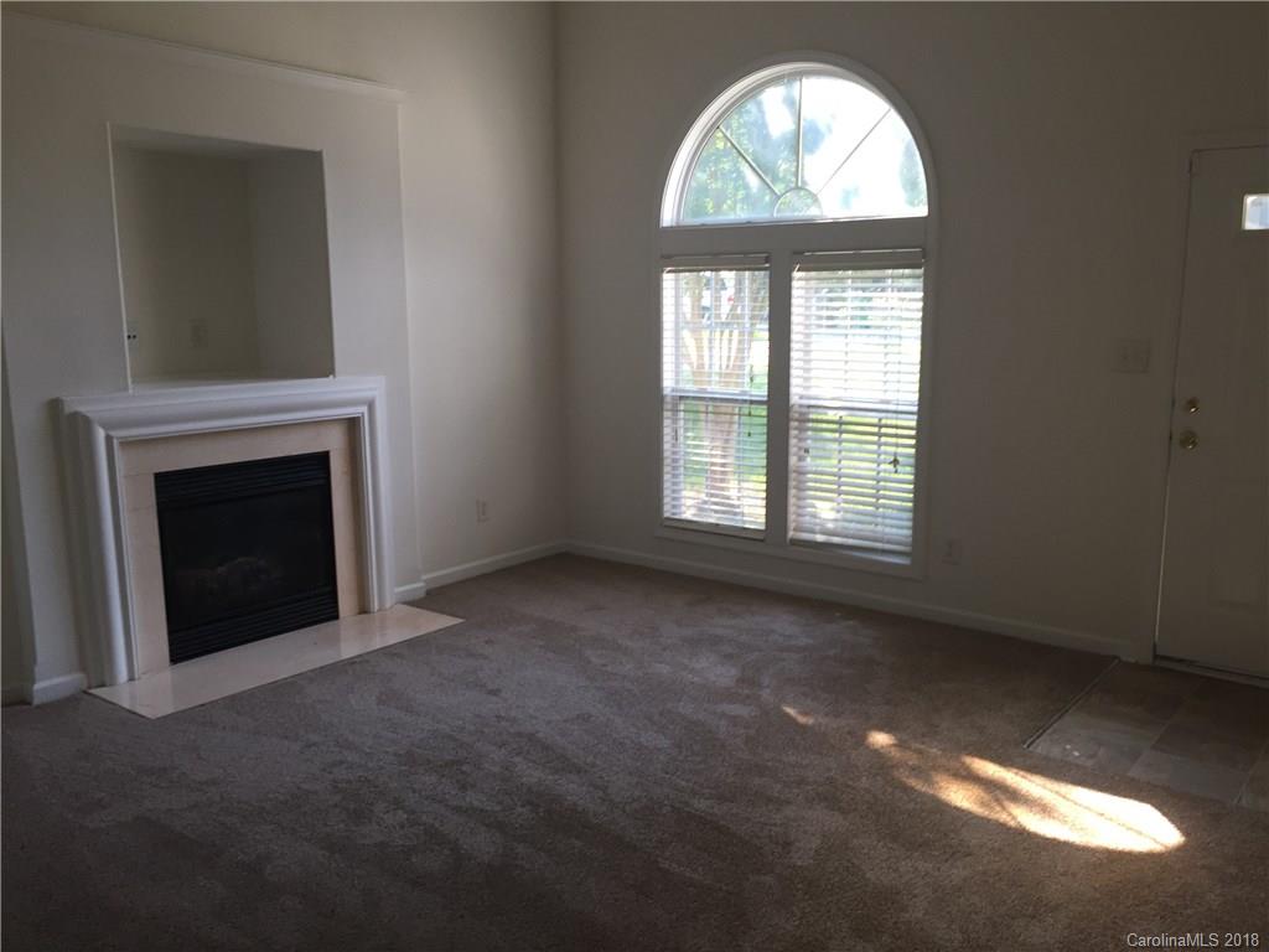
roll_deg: -0.1
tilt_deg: -8.9
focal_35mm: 29
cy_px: 476
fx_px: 1063
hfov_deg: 61.7
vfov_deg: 48.2
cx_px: 634
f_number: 2.2
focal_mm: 4.15
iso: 50
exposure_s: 1/120
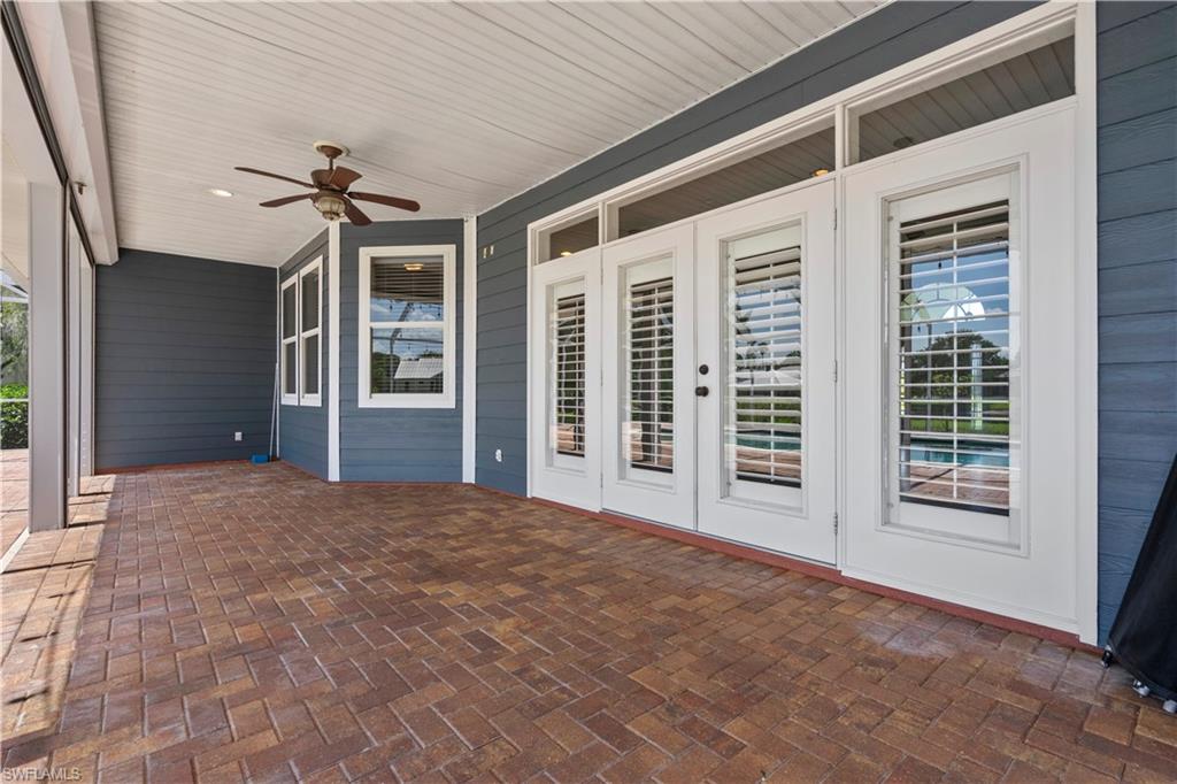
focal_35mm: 16
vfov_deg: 73.7
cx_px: 588
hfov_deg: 96.8
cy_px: 392
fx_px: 523
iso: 400
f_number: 8
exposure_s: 1/200
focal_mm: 16
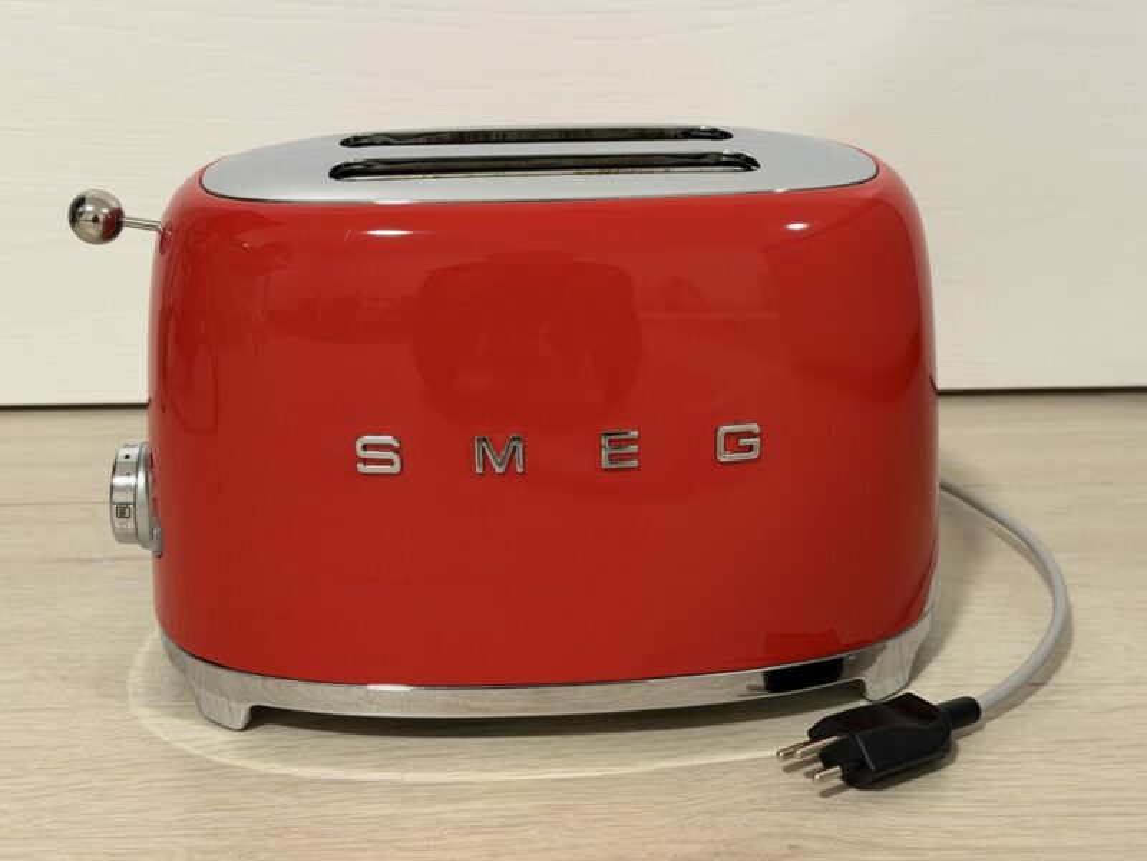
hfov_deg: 39.7
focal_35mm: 48
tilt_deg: -20.6
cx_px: 574
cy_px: 430
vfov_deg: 30.3
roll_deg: +0.0
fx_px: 1590
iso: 200
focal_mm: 6.76
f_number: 1.78
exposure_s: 1/33
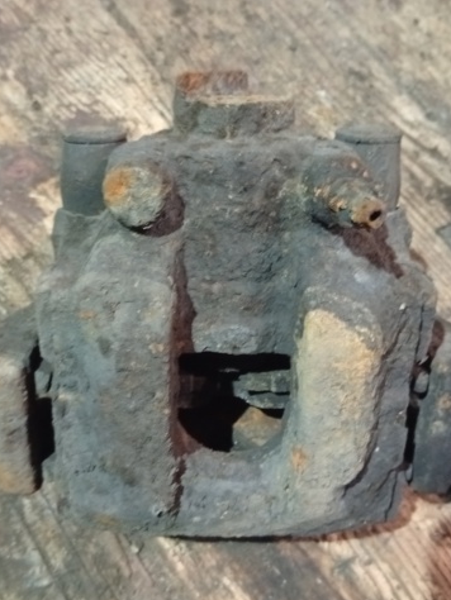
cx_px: 189
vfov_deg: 52.6
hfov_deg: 40.6
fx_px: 607
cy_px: 303
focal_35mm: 35
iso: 3625
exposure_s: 1/14.3
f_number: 1.8
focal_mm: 3.96
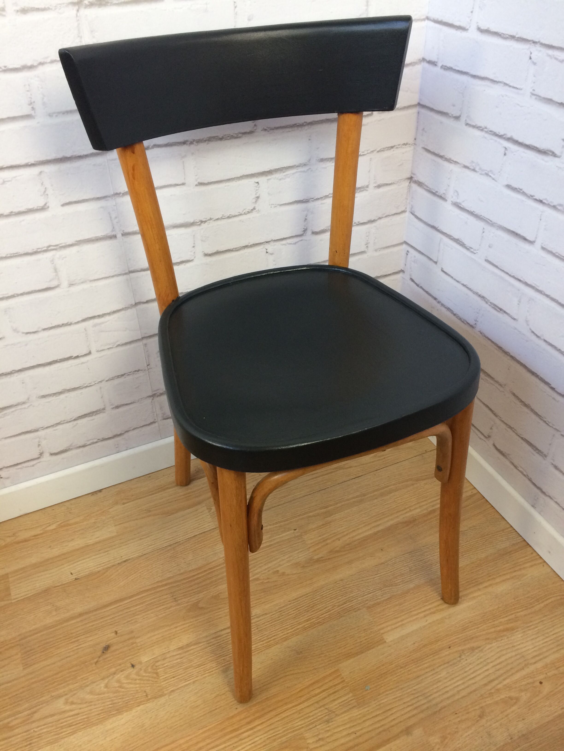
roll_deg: +3.9
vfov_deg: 61.7
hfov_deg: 48.2
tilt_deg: -37.8
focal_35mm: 29
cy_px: 376
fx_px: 630
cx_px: 282
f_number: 2.2
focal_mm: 4.15
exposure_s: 1/33
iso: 80
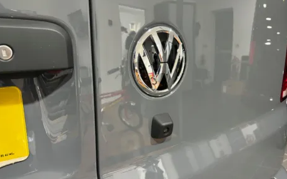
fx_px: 235
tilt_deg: -12.7
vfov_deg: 41.8
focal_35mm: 30
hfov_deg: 62.9
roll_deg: -0.2
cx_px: 144
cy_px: 96
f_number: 1.6
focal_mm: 5.96
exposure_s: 1/50
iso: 320
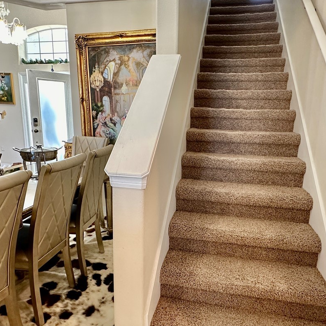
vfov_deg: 62.9
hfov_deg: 62.9
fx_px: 266
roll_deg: -1.5
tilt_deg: -11.1
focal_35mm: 25
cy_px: 166
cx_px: 174
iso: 250
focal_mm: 2.22
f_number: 2.2
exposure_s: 1/60
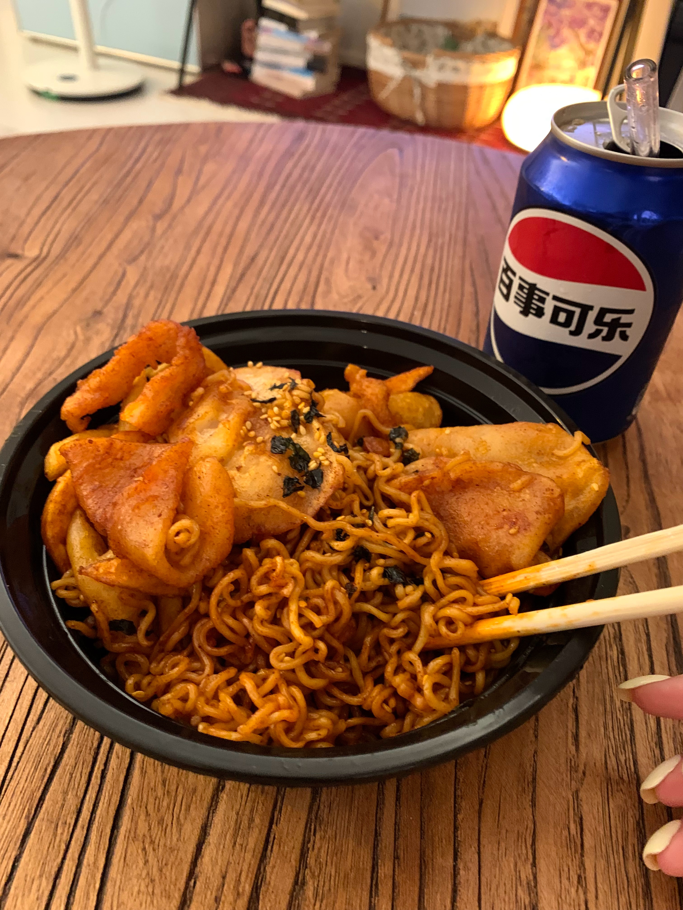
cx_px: 342
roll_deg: -4.2
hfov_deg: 53.1
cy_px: 455
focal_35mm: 26
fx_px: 684
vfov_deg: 67.3
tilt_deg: -41.7
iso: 400
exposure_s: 1/25
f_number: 1.8
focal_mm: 4.25
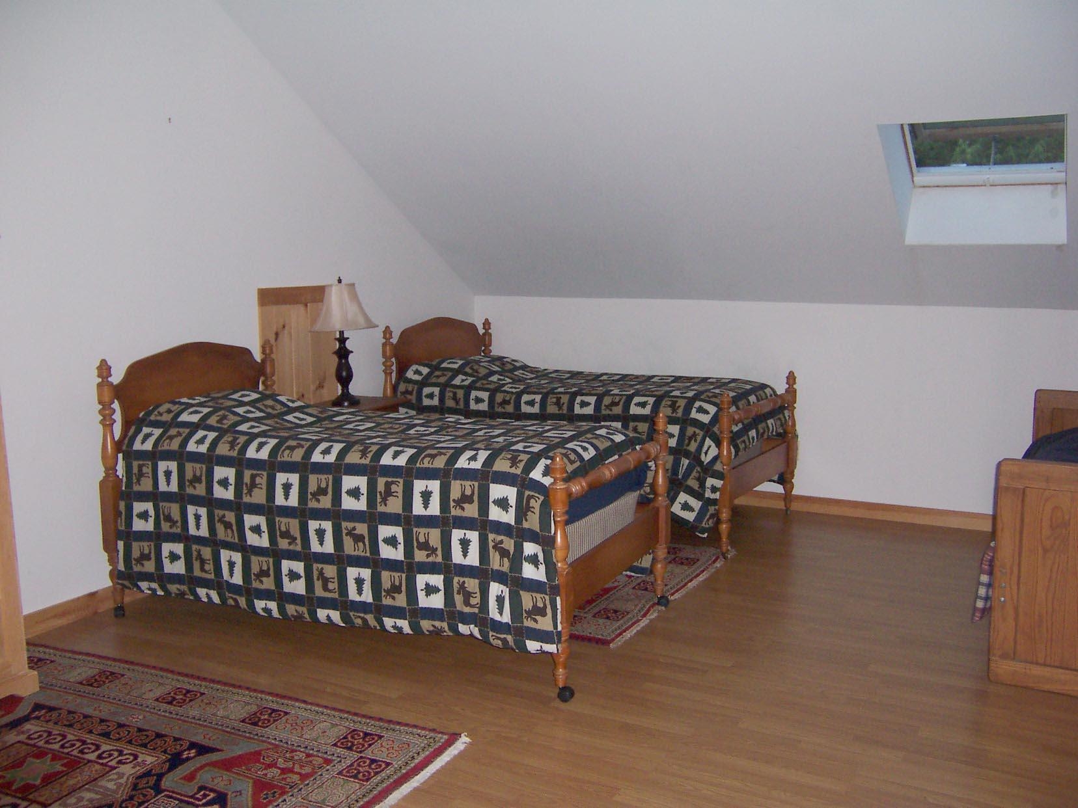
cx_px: 539
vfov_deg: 42.9
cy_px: 404
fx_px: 1028
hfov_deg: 55.4
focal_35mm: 33
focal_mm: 5.5
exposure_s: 1/60
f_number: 2.8
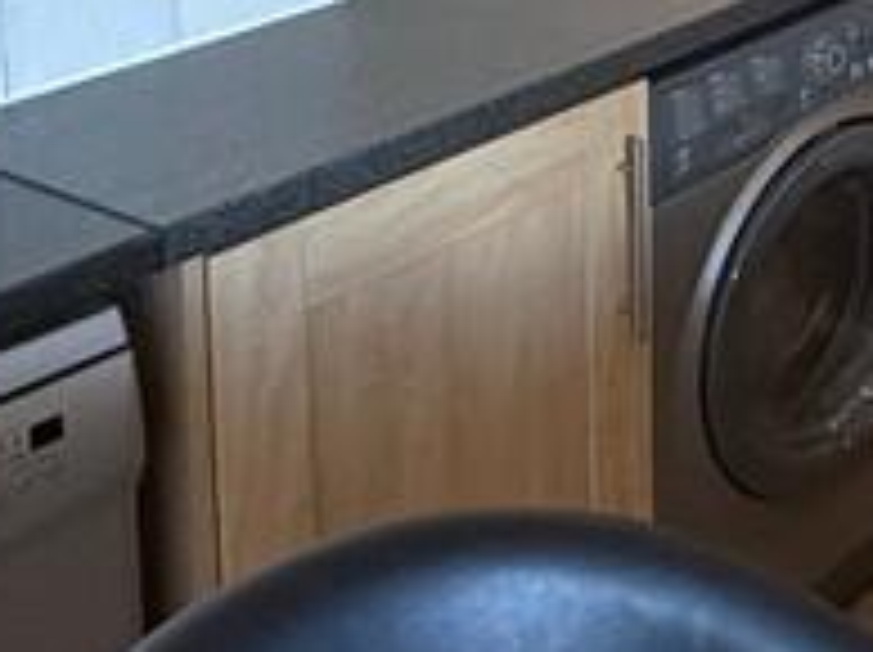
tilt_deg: -8.8
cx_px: 1233
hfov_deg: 22.6
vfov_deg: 17.9
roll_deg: -1.8
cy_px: -297
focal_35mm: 74
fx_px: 1864
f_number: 2.2
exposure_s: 1/50
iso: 250
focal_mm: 2.22
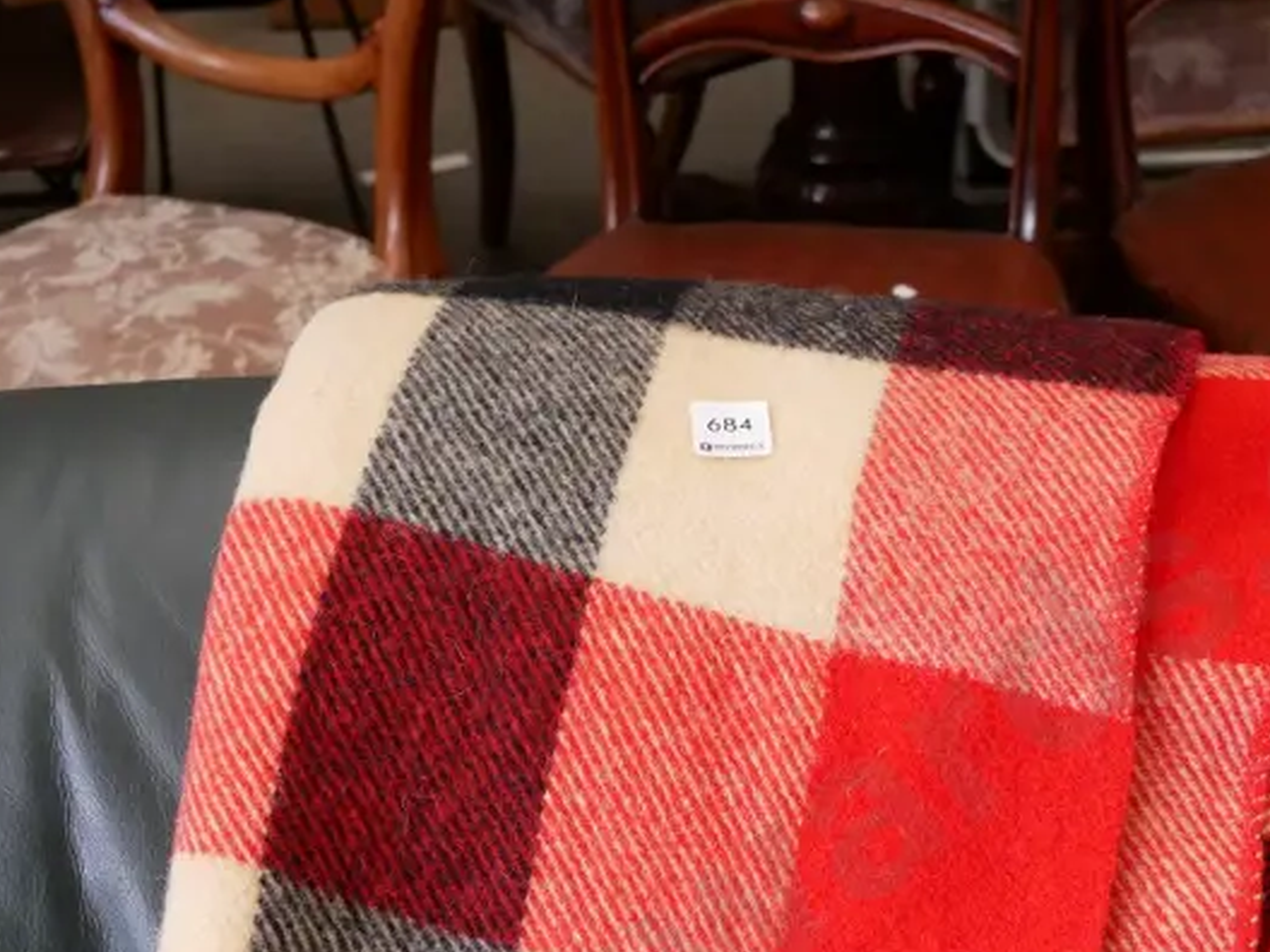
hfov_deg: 29.3
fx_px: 2421
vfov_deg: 21.7
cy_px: 889
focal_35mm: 66
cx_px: 782
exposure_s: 1/60
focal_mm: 17
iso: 1000
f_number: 4
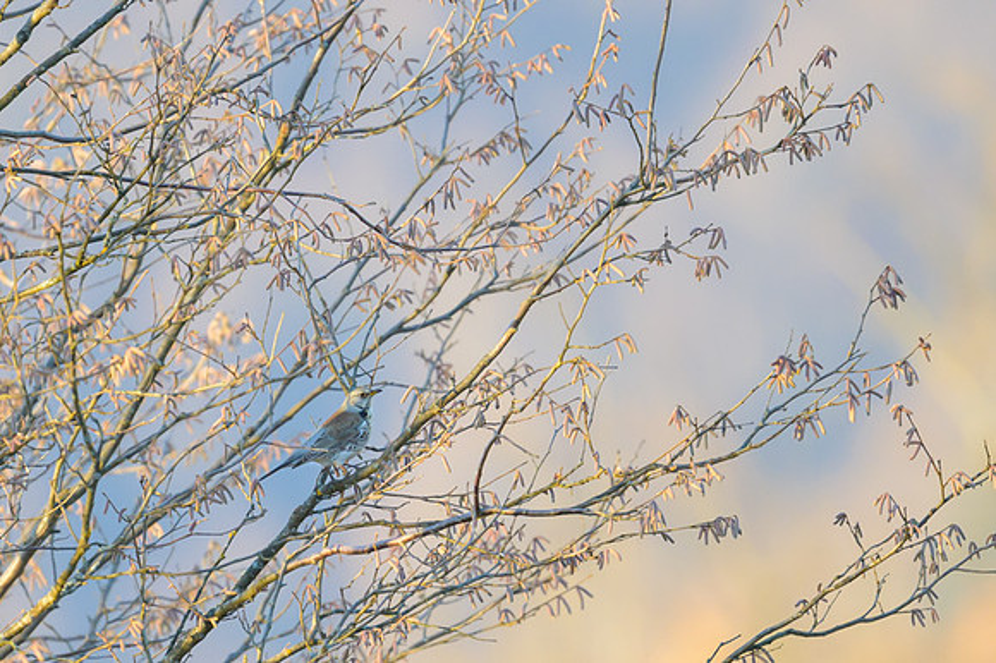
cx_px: 359
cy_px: 424
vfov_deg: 1.3
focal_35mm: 1075
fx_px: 29722
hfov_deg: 1.9
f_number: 4
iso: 1000
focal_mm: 560
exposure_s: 1/800
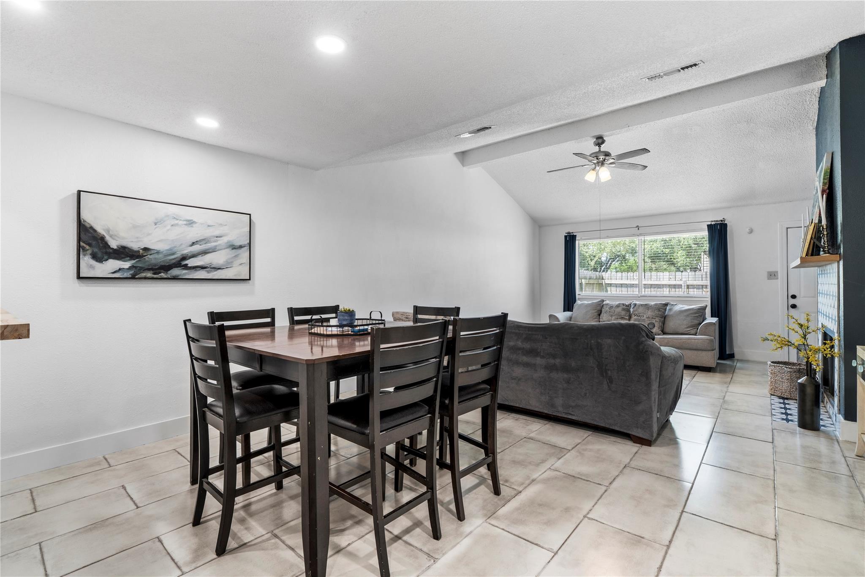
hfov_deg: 96.7
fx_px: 384
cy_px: 288
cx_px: 432
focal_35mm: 16
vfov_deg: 73.7
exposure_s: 1.3
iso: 200
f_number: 9
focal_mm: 16
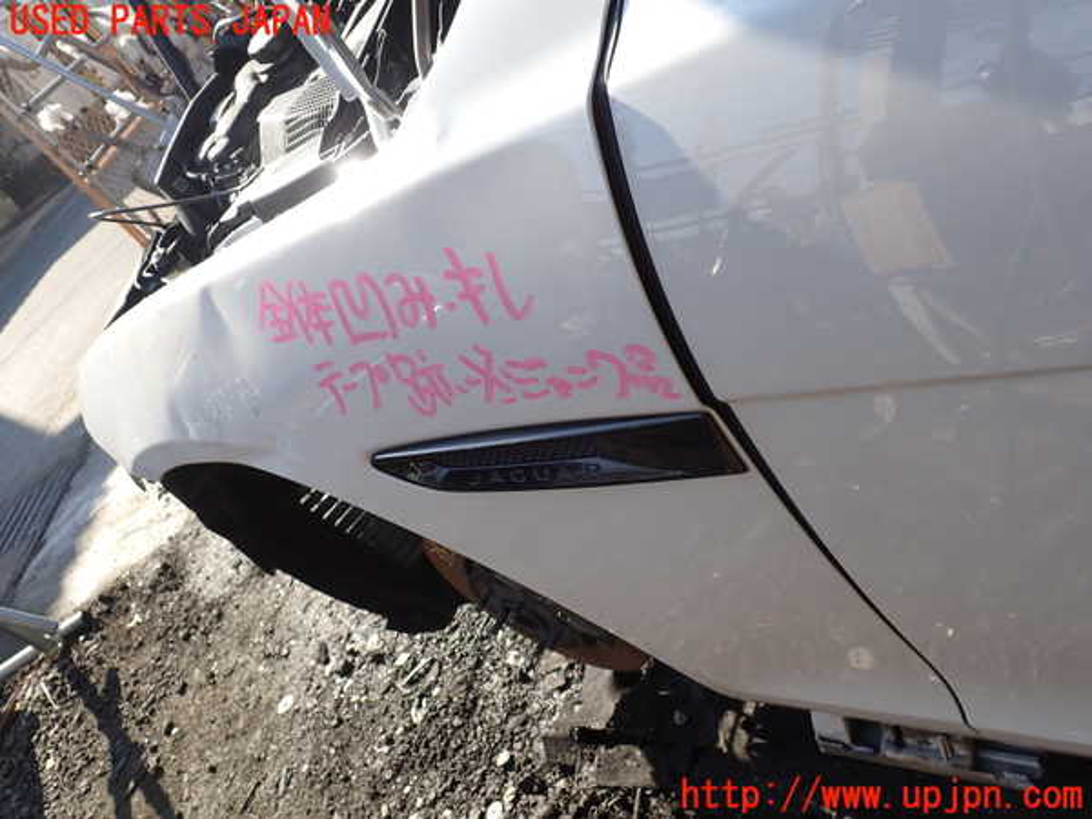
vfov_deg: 46.8
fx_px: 946
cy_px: 410
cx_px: 546
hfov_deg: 60.0
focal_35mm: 30
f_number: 3.2
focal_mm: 5.4
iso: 100
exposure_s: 1/500
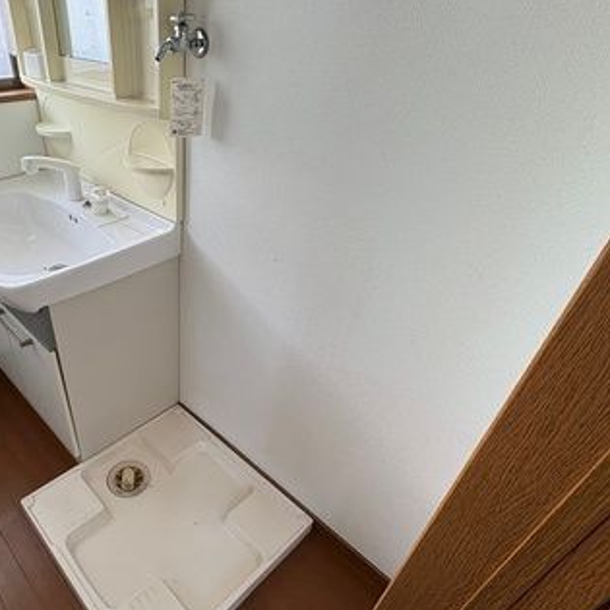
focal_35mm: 22
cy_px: 343
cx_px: 194
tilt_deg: -37.6
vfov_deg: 69.4
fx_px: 439
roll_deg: -0.3
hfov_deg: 67.3
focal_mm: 2.22
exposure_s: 1/89
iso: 200
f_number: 2.2
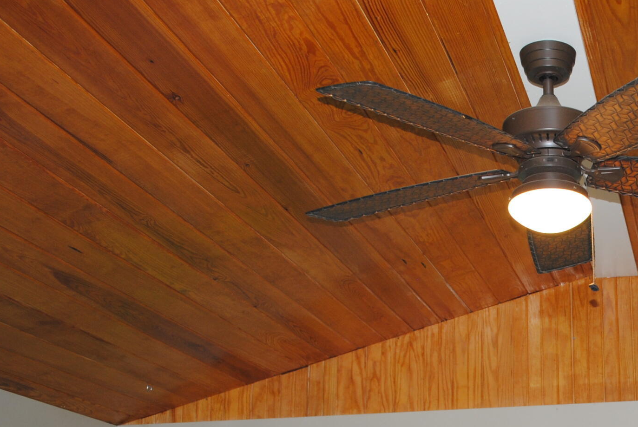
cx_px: 602
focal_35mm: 59
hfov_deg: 31.9
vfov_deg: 22.7
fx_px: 1047
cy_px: 353
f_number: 3.5
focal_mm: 18
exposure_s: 1/60
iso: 200
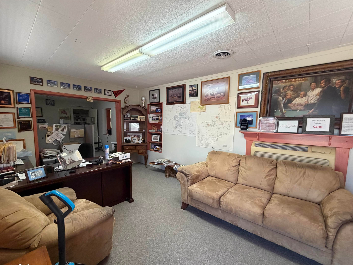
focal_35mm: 15
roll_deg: -0.3
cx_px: 175
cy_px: 137
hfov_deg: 98.2
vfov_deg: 81.7
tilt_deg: -6.1
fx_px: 153
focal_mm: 2.22
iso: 400
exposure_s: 1/60
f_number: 2.2
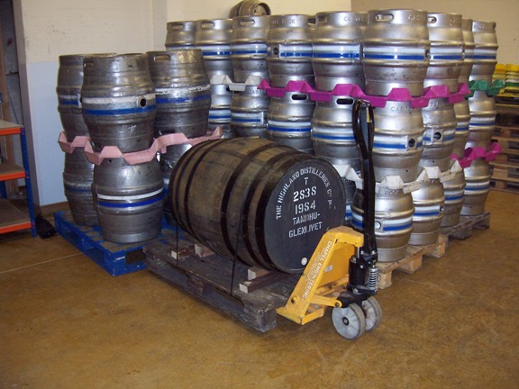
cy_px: 194
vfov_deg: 39.7
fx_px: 540
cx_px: 260
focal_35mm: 36
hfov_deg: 51.4
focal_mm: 6
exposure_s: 1/60
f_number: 3
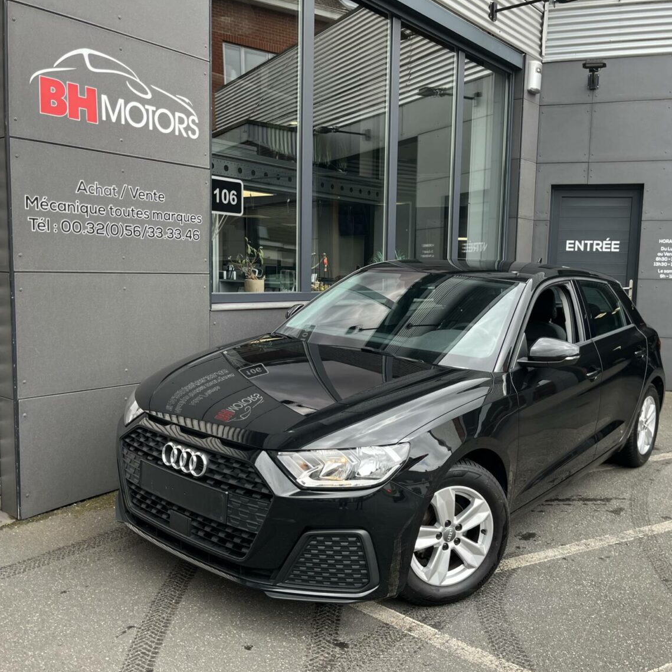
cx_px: 373
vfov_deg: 52.5
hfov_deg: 52.4
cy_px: 338
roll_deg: -1.8
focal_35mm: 31
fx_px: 681
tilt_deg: -7.0
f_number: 1.6
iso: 50
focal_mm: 5.1
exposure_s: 1/422
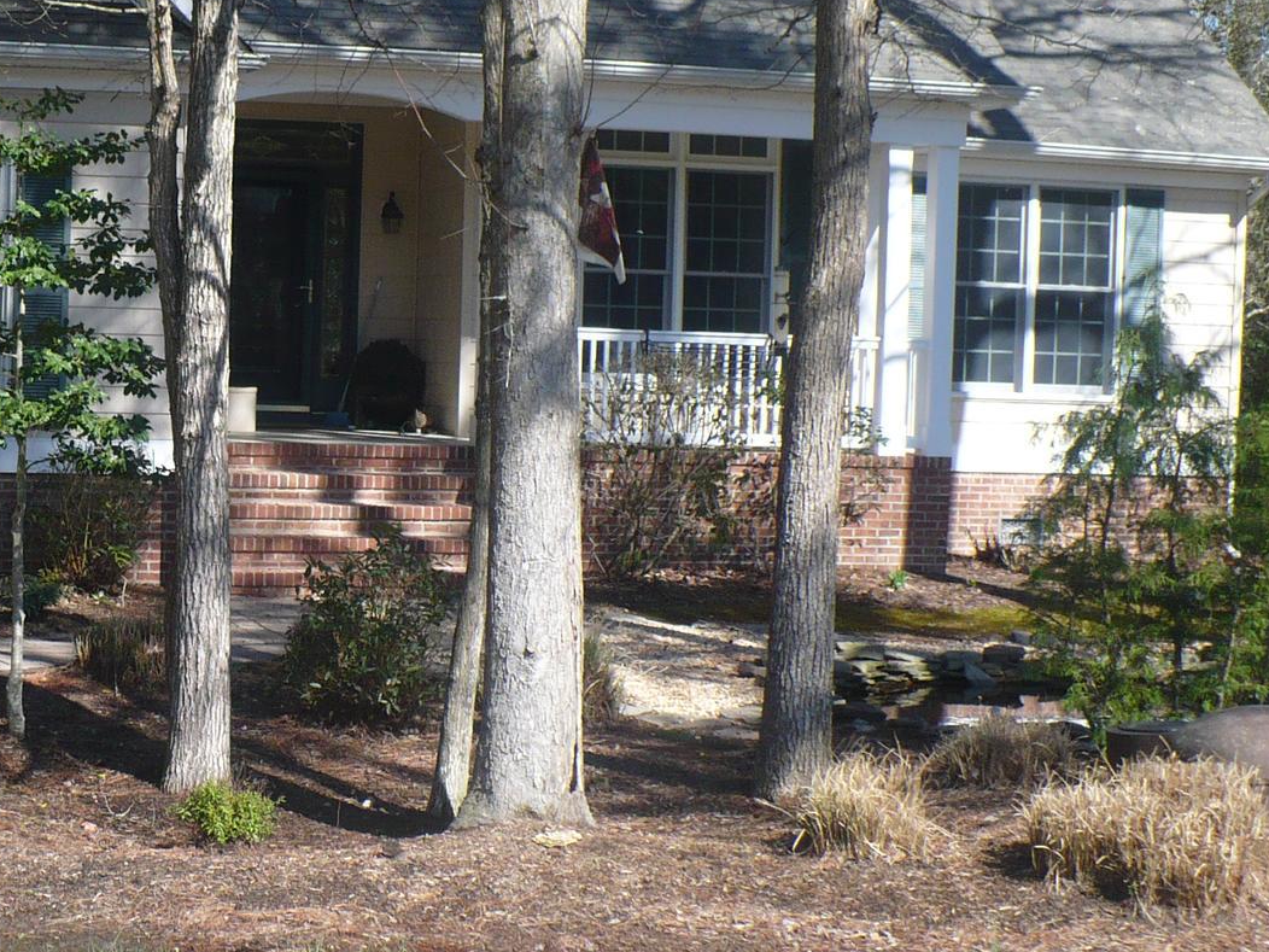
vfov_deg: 20.4
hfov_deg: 26.4
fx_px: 2639
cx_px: 214
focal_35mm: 72
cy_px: 547
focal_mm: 6.1
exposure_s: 1/640
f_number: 2.8
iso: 100
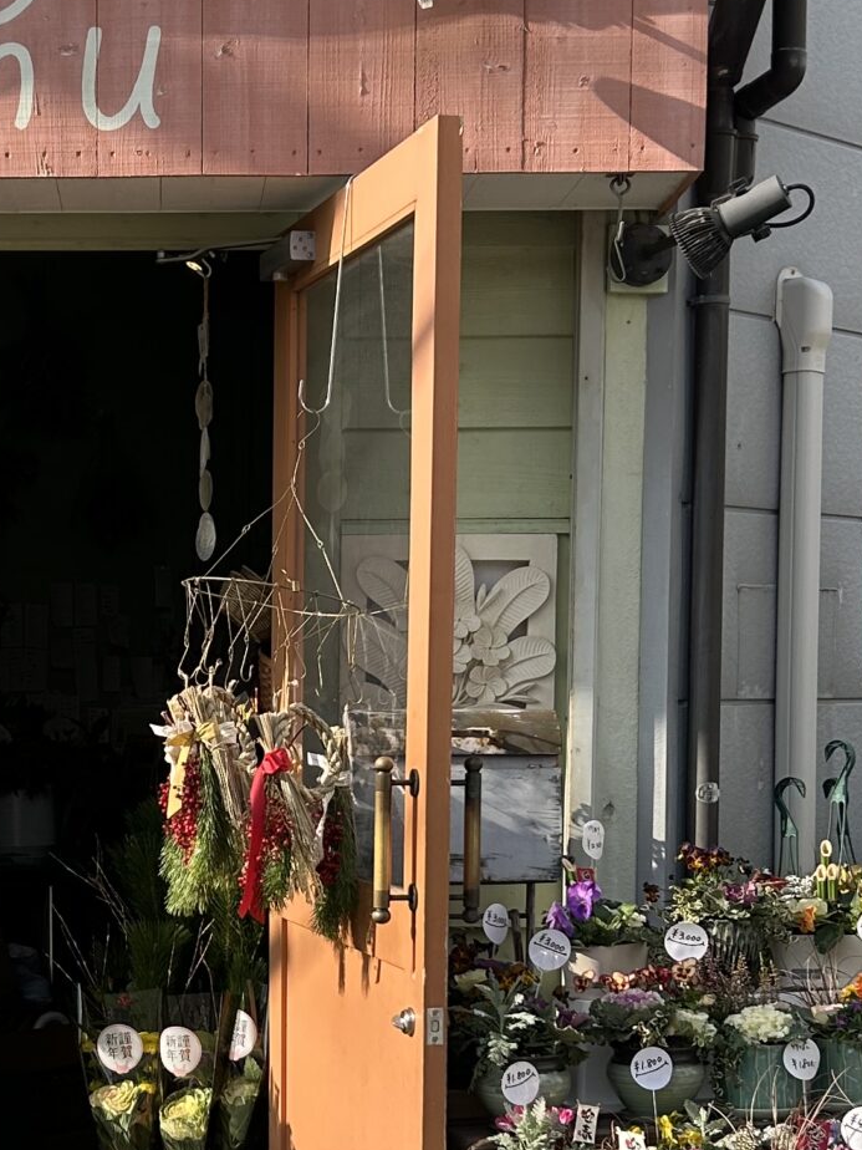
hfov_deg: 20.1
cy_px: 858
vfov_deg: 26.7
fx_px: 2391
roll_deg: +0.1
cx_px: 101
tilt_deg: -4.3
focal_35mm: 72
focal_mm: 5.7
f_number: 1.5
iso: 50
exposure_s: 1/1934
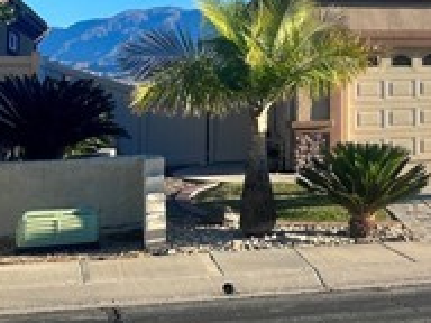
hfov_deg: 21.4
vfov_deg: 18.0
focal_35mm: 80
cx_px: 602
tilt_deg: +5.3
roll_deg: +1.3
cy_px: 11
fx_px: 996
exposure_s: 1/2525
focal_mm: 6.86
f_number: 1.78
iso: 80
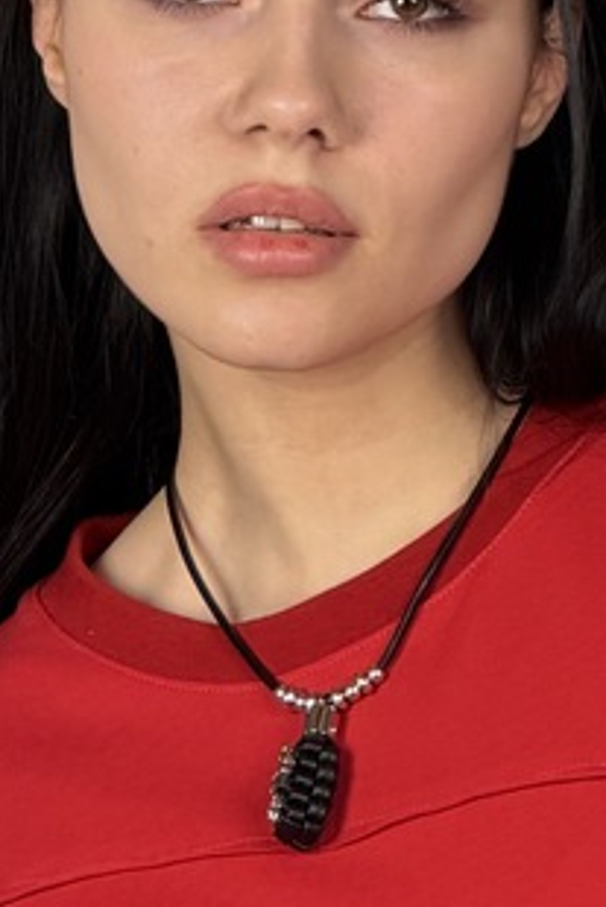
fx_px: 11853
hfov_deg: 2.9
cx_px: 445
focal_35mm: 470
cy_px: 872
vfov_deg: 4.4
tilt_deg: -3.3
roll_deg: +0.3
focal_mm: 16.89
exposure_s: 1/100
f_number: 2.8
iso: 125
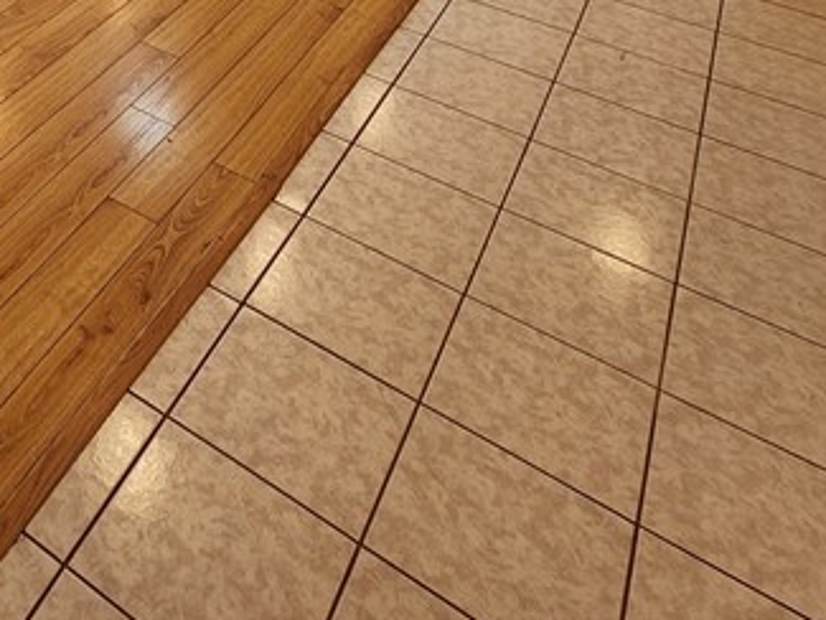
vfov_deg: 25.2
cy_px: -346
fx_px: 979
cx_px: -76
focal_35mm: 41
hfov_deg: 38.2
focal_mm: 2.2
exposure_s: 1/60
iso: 50
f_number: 2.2
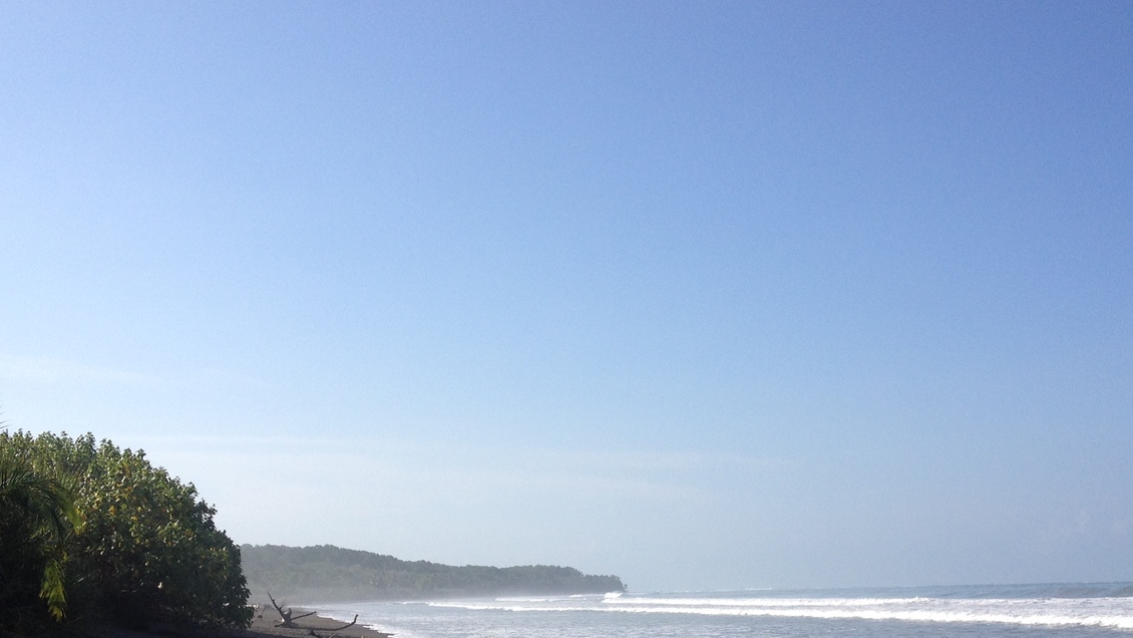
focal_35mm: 54
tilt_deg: -1.7
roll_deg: +0.9
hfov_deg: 38.4
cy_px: 556
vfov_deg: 21.8
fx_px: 1623
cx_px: 632
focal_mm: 4.28
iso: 50
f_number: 2.4
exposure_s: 1/2123
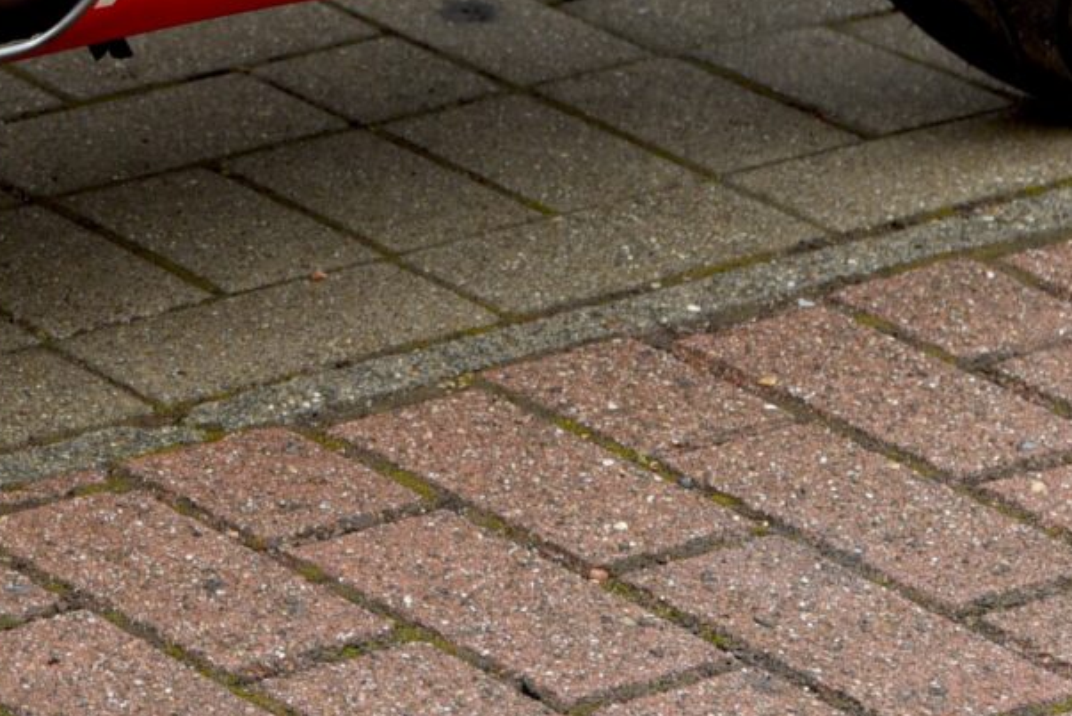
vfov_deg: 5.1
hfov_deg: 7.8
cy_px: -740
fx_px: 7837
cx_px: -112
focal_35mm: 263
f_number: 4.5
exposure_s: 1/80
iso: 100
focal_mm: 62
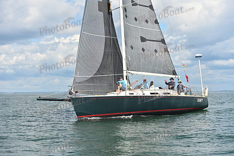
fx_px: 455
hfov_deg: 28.8
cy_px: 78
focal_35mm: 70
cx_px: 117
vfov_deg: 19.5
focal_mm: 70
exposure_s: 1/1000
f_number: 4.5
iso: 250
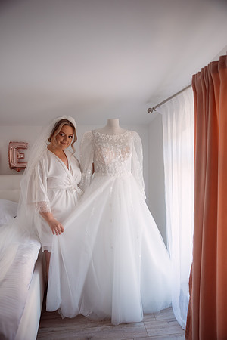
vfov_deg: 60.3
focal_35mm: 31
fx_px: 293
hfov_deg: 42.3
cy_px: 170
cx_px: 114
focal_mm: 31
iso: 800
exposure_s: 1/250
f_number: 2.8
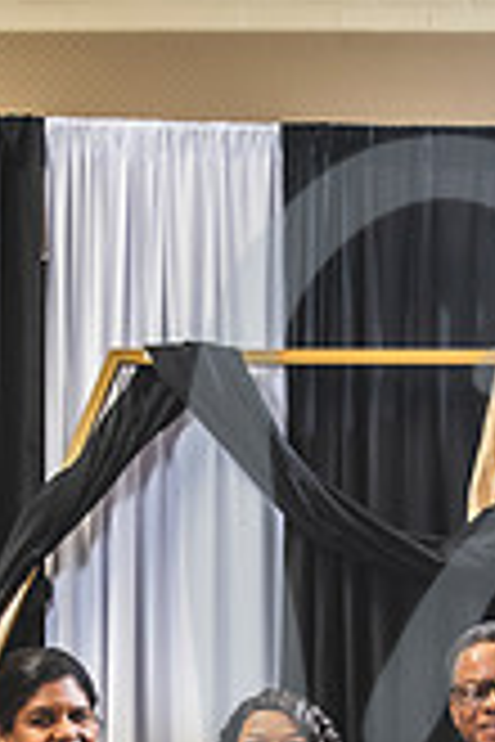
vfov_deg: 23.4
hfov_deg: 17.2
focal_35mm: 79
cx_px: 333
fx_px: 1629
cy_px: 895
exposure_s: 1/250
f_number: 2.8
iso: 1600
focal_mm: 29
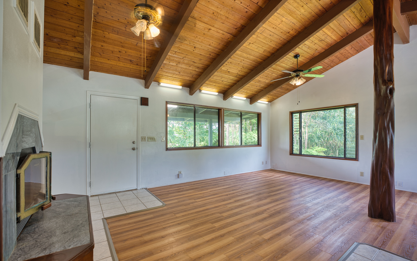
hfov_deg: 99.1
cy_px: 136
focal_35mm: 16
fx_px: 178
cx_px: 202
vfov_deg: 72.5
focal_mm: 14.6
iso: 50
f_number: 4
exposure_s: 1/25
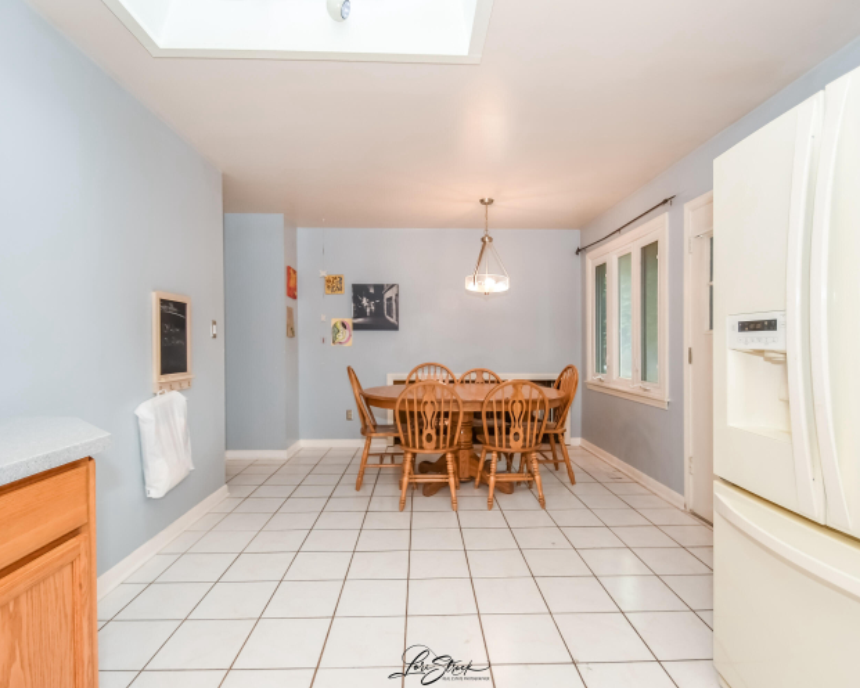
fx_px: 433
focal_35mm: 17
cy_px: 343
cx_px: 440
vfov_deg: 77.0
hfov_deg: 89.6
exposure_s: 1/320
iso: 400
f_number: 8
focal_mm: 10
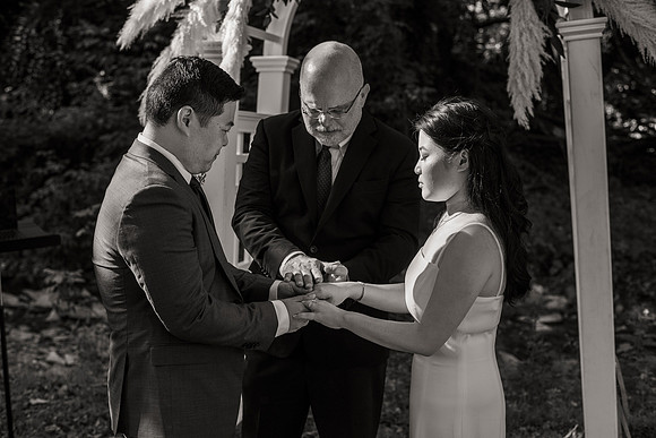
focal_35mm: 50
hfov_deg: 39.6
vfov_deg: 27.0
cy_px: 219
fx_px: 911
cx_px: 328
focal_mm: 50
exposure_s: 1/2000
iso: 1000
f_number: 4
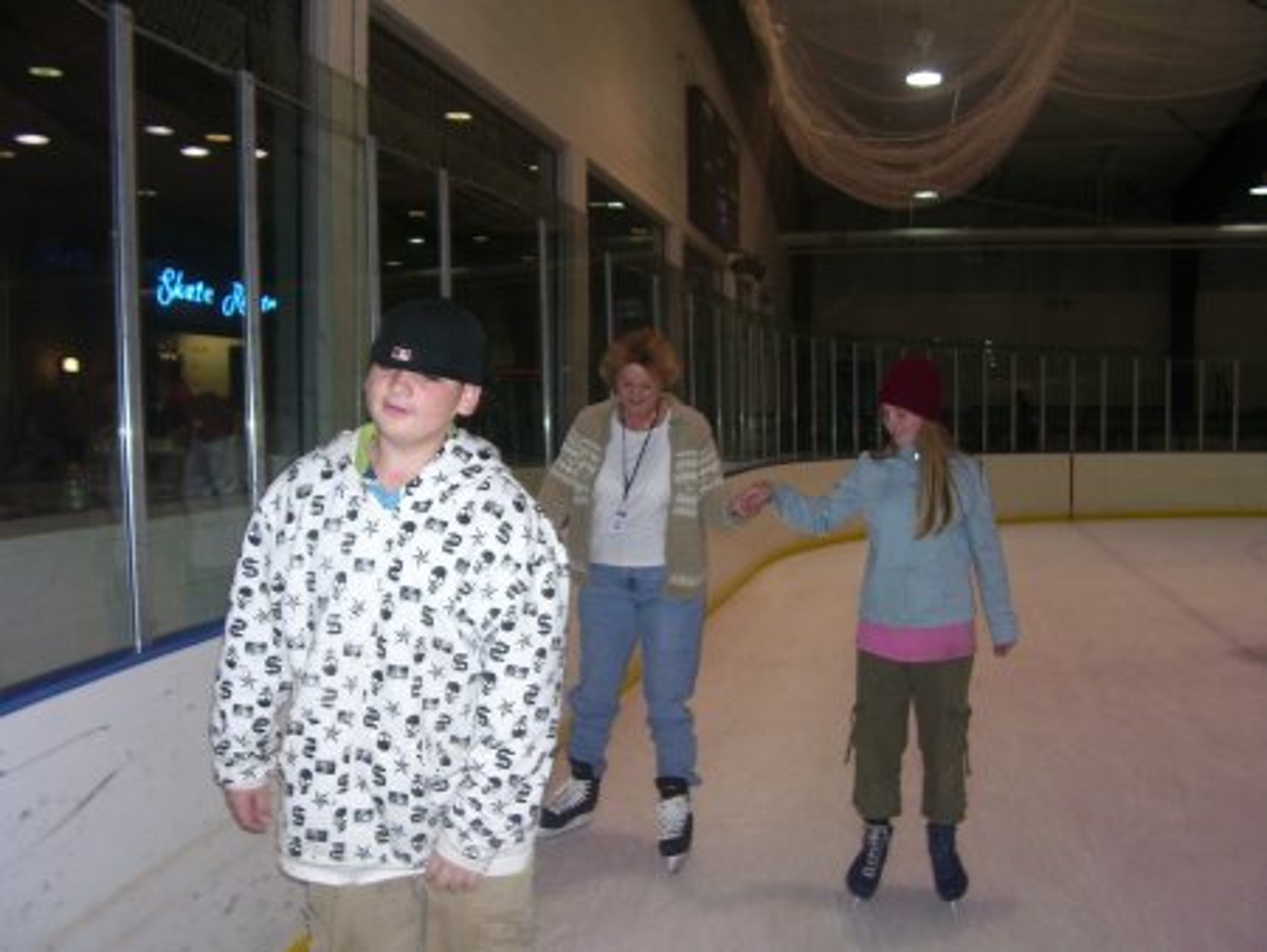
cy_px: 476
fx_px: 1245
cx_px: 634
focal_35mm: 34
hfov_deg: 53.9
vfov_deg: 41.8
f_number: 2.7
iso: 80
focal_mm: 5.6
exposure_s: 1/60
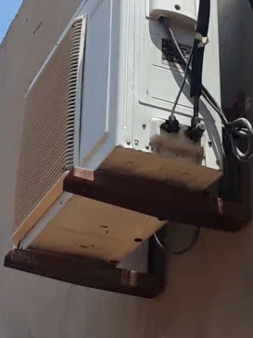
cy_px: 155
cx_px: 119
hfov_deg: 42.9
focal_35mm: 33
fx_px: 322
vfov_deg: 55.3
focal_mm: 2.2
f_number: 1.9
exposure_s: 1/1855
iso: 40
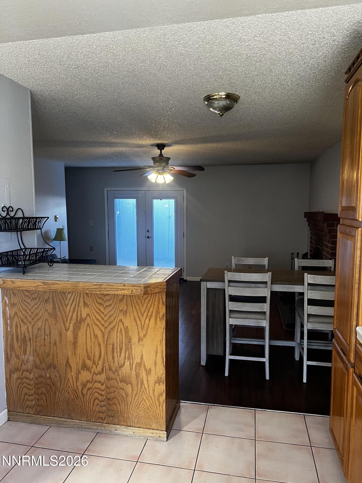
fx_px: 363
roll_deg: -0.6
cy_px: 242
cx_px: 181
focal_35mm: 26
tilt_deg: -5.3
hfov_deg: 53.1
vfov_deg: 67.3
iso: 100
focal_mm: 5.7
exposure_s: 1/60
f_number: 1.5
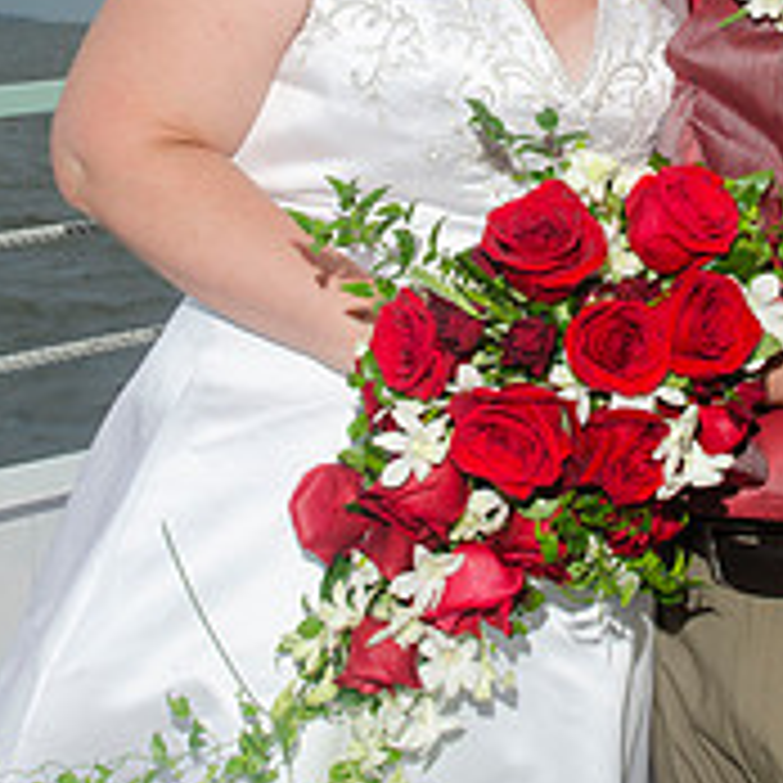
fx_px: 2687
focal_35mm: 105
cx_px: 616
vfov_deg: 16.4
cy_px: 86
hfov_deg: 16.5
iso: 100
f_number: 6.3
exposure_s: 1/250
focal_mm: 32
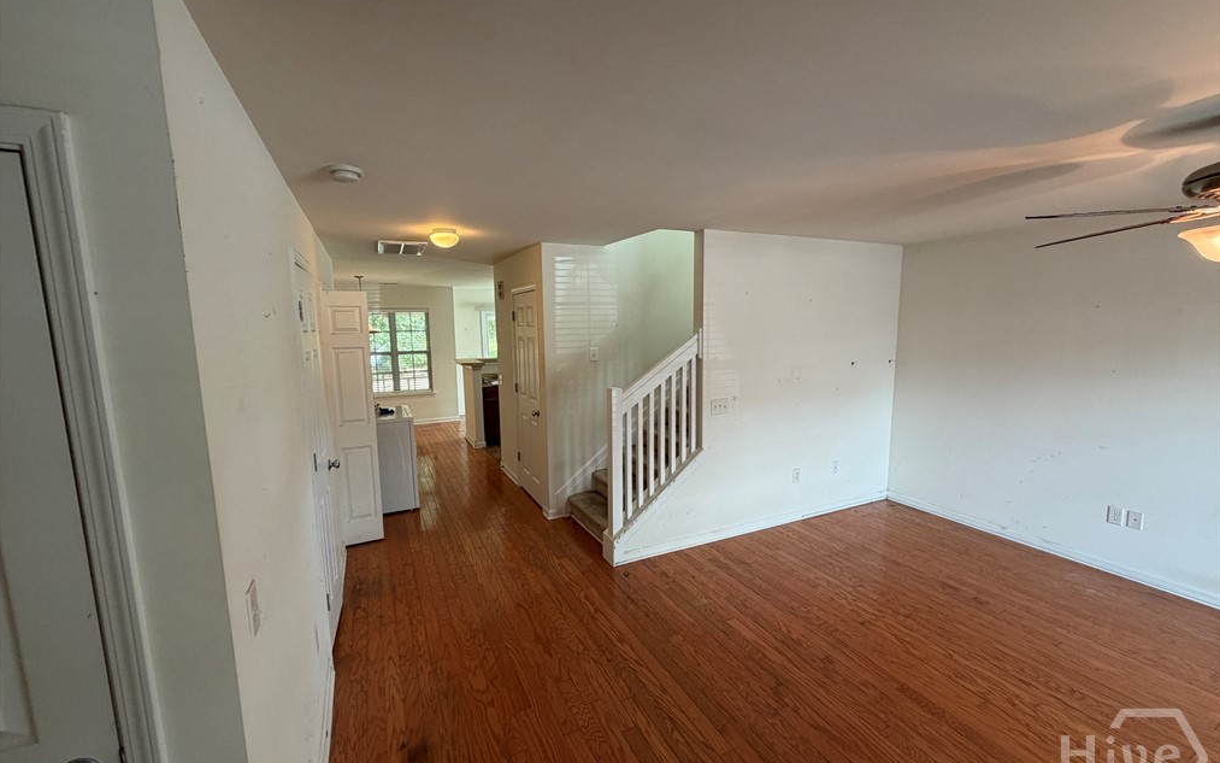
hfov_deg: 101.5
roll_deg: +1.1
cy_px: 388
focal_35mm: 15
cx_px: 609
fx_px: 499
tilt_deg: -7.6
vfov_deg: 74.8
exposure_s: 1/60
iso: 200
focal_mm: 2.22
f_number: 2.2
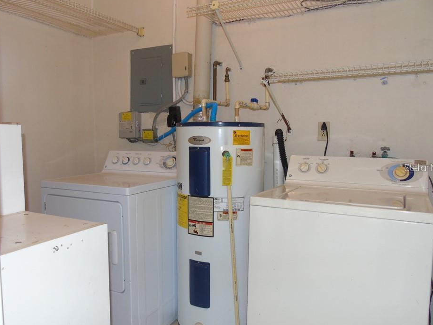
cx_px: 207
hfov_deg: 63.4
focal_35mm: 28
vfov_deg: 49.8
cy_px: 167
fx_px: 350
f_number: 3.4
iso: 200
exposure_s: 1/30
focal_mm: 4.4
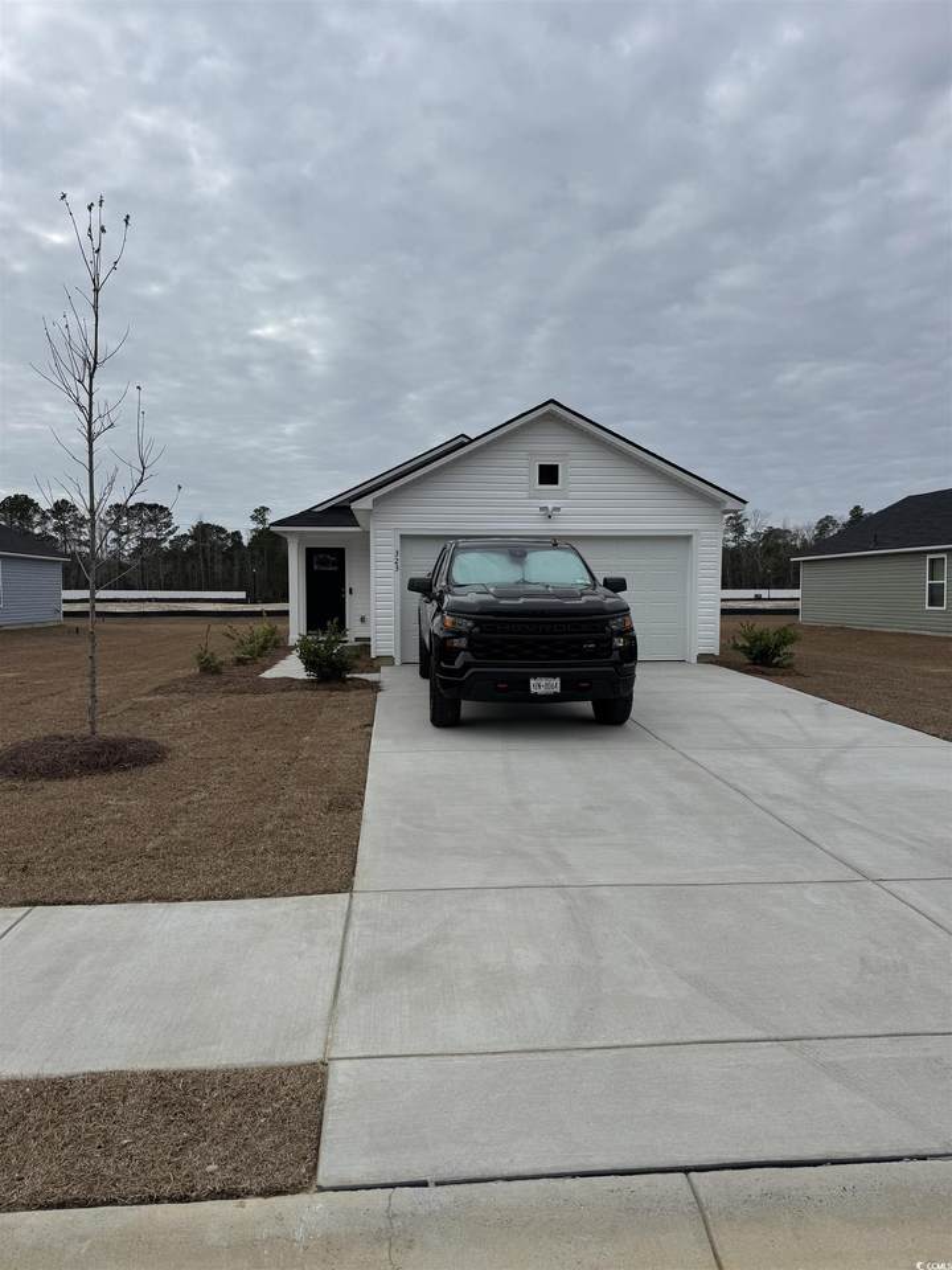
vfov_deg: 71.6
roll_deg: +0.2
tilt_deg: -3.8
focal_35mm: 24
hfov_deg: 56.8
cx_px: 476
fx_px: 880
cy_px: 635
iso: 80
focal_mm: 6.76
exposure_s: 1/5814
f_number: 1.78
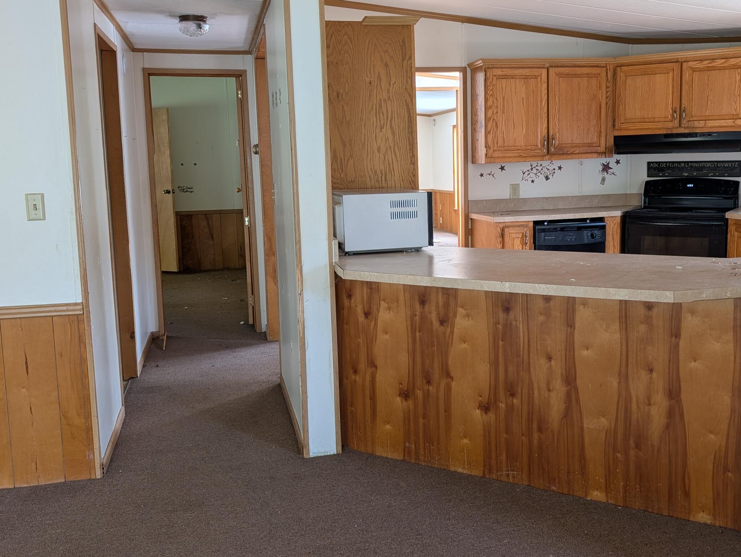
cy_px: 267
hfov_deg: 52.4
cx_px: 420
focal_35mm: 35
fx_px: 750
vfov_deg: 40.8
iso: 24
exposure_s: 1/76.2
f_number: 1.68
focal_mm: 6.9
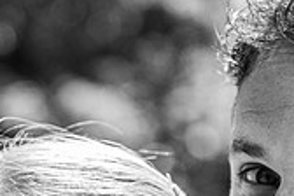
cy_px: 323
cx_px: 26
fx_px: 1976
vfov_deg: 5.6
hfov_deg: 8.5
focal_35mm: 242
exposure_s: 1/2500
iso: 500
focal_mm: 70
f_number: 2.8
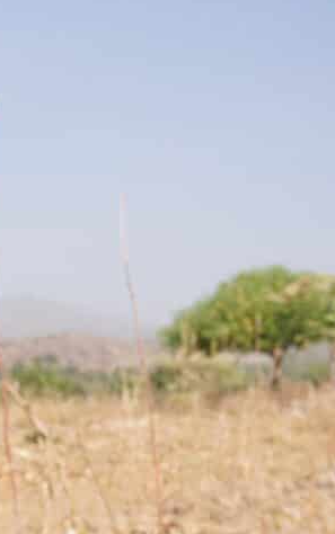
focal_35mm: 66
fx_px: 962
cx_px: -106
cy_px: 361
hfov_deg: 18.3
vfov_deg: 30.8
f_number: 4.5
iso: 100
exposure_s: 1/500
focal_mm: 30
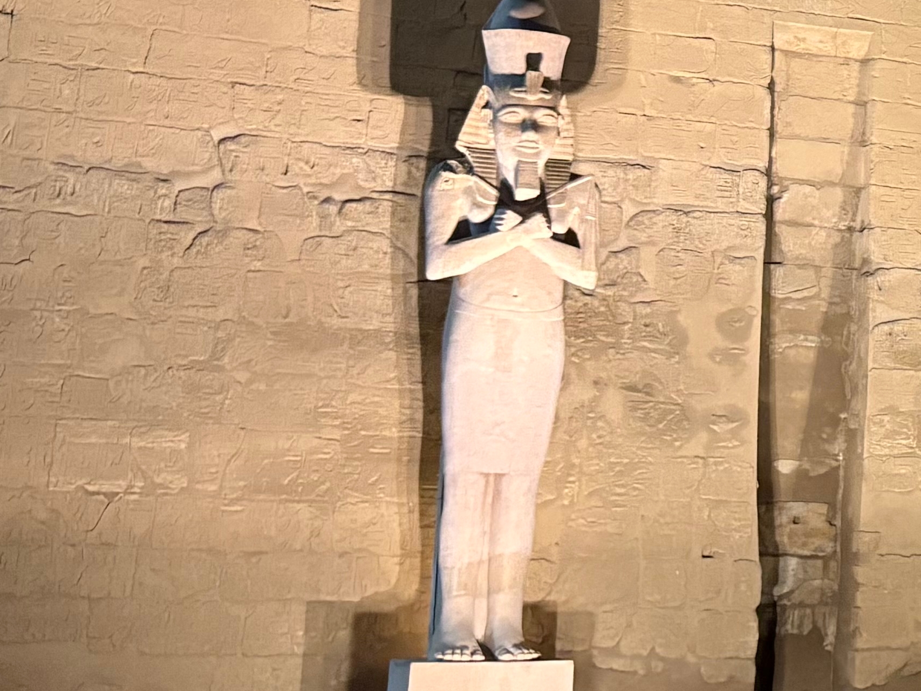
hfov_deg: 19.1
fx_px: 2315
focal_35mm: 87
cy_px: 182
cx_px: 1466
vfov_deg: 16.9
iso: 500
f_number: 1.6
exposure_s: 1/33
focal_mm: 5.96
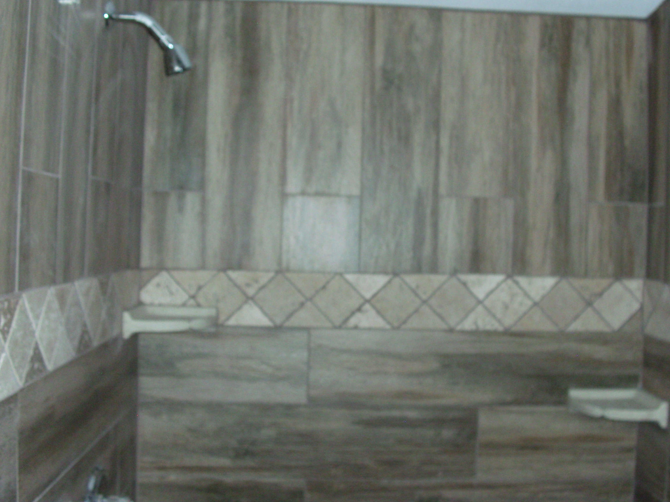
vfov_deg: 32.9
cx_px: 354
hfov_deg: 42.9
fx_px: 852
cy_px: 235
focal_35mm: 44
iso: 200
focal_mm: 6.3
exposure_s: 1/60
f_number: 3.1
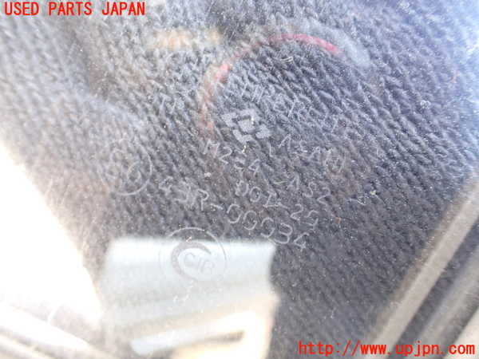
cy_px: 180
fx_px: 415
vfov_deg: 46.8
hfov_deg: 60.0
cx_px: 240
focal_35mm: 30
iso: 800
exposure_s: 1/80
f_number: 2.3
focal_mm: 5.4
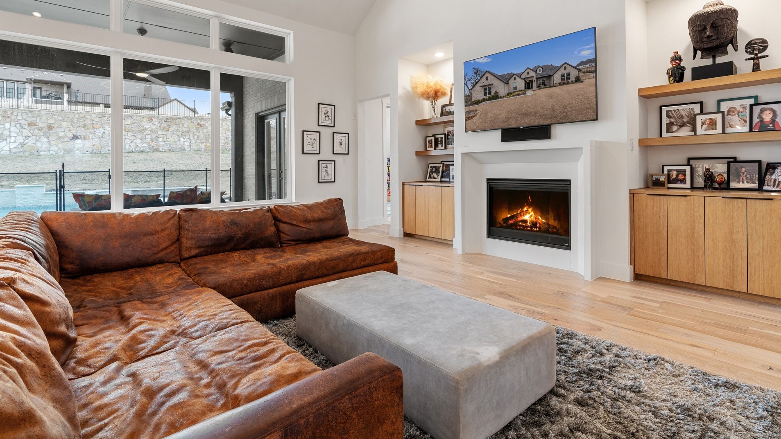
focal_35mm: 18
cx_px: 389
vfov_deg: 60.2
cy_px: 164
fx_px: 373
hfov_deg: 92.7
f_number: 8
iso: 320
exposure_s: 1/4
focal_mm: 16
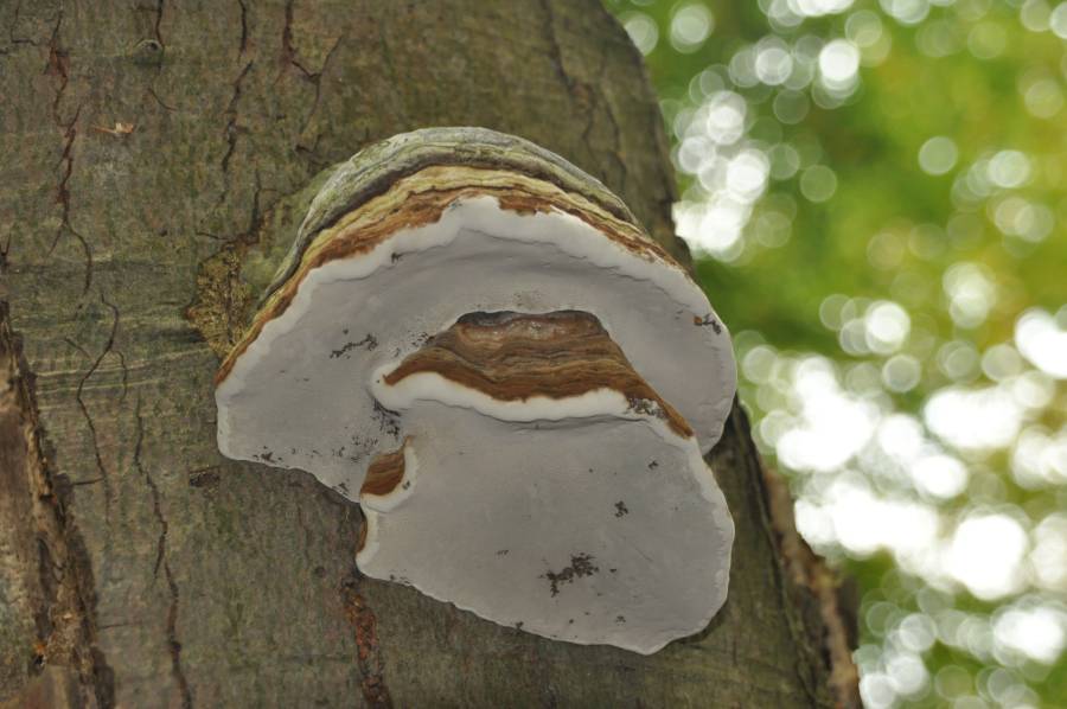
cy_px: 354
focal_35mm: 90
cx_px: 534
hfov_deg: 22.6
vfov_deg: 15.2
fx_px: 2665
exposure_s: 1/80
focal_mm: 60
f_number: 5
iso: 800
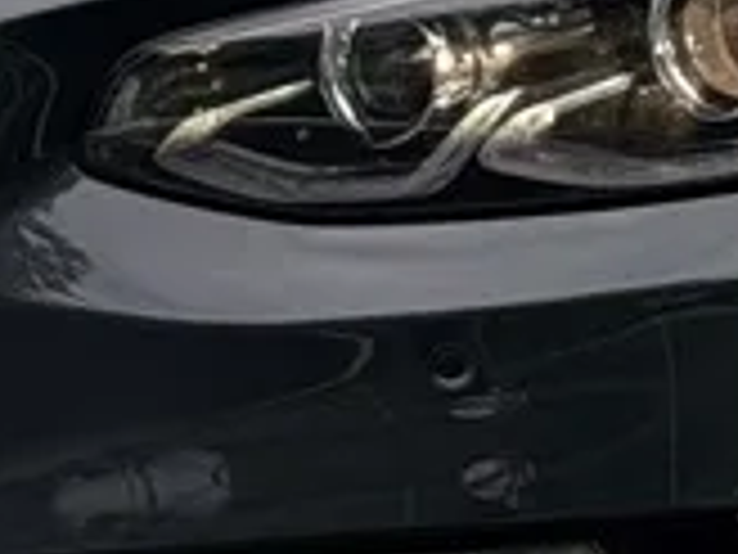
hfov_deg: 5.3
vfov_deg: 3.9
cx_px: 878
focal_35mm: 374
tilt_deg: -4.7
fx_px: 7974
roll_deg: +0.3
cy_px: -667
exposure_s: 1/4878
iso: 64
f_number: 1.78
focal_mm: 6.76
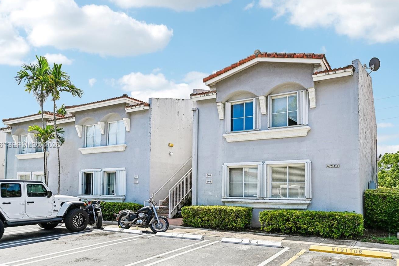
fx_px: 299
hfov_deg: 67.3
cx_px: 210
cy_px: 145
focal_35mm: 27
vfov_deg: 47.9
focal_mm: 22
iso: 100
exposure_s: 1/2000
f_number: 3.5
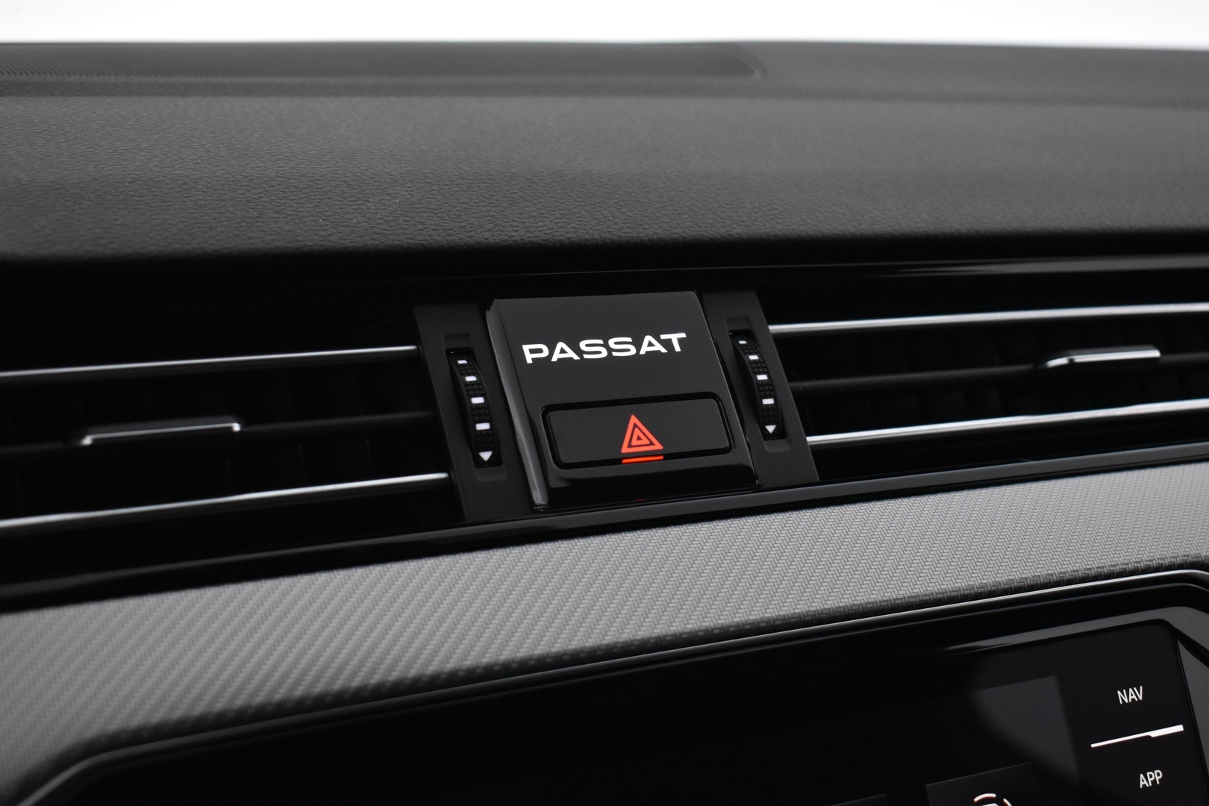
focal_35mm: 51
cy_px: 403
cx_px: 604
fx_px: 1713
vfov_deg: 26.5
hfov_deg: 38.9
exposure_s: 1/50
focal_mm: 34
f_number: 4.5
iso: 2500
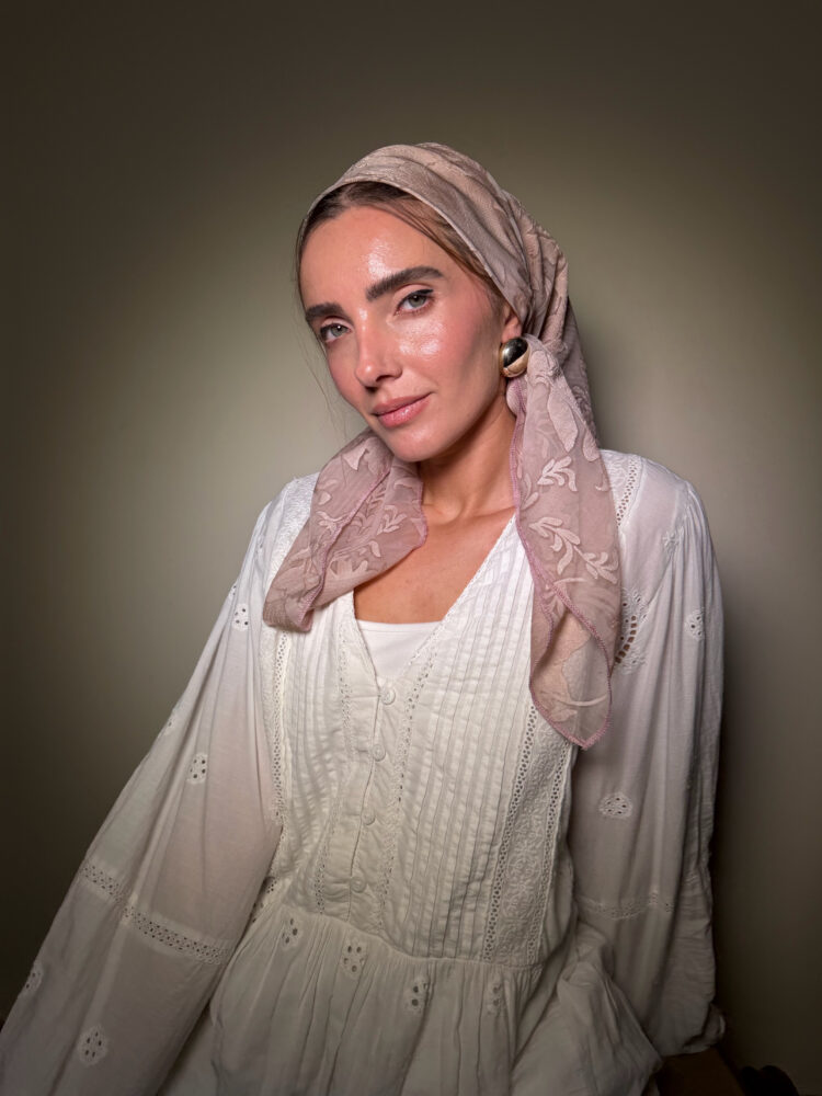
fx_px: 760
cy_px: 548
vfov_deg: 71.6
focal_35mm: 24
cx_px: 411
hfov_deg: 56.8
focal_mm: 6.76
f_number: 1.78
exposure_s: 1/293
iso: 64
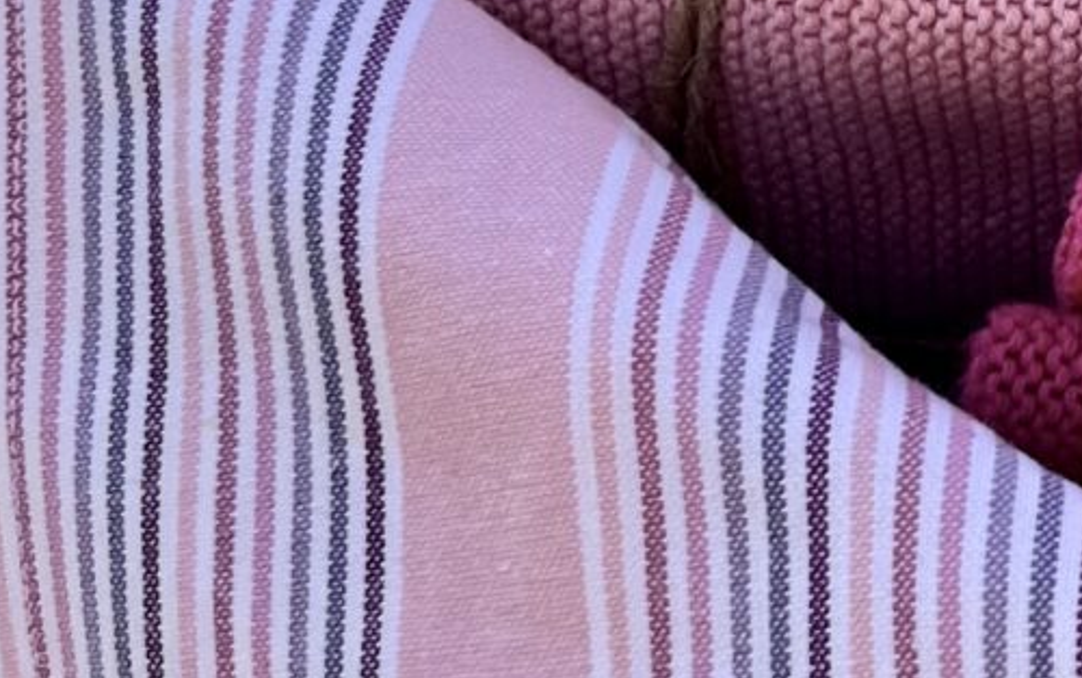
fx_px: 4160
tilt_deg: -11.6
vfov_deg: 9.2
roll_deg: -5.7
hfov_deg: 14.3
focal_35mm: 141
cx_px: 1376
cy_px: -180
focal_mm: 5.1
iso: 50
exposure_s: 1/1672
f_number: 1.6
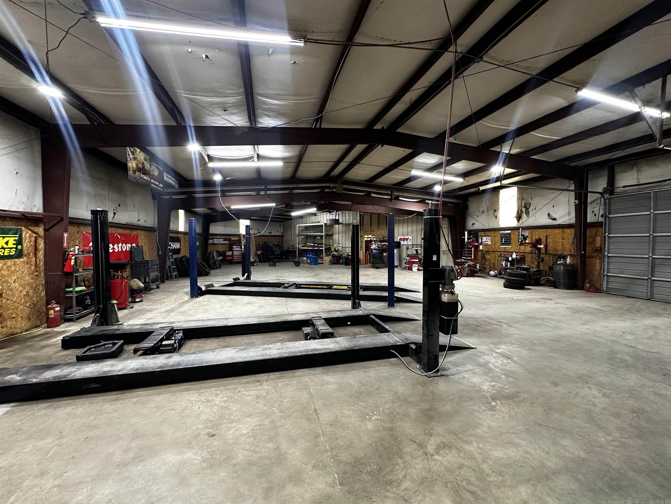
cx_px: 336
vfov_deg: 85.7
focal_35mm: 14
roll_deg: +0.3
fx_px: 271
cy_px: 252
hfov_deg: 102.1
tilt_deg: -1.9
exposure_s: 1/60
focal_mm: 2.22
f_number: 2.2
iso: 250
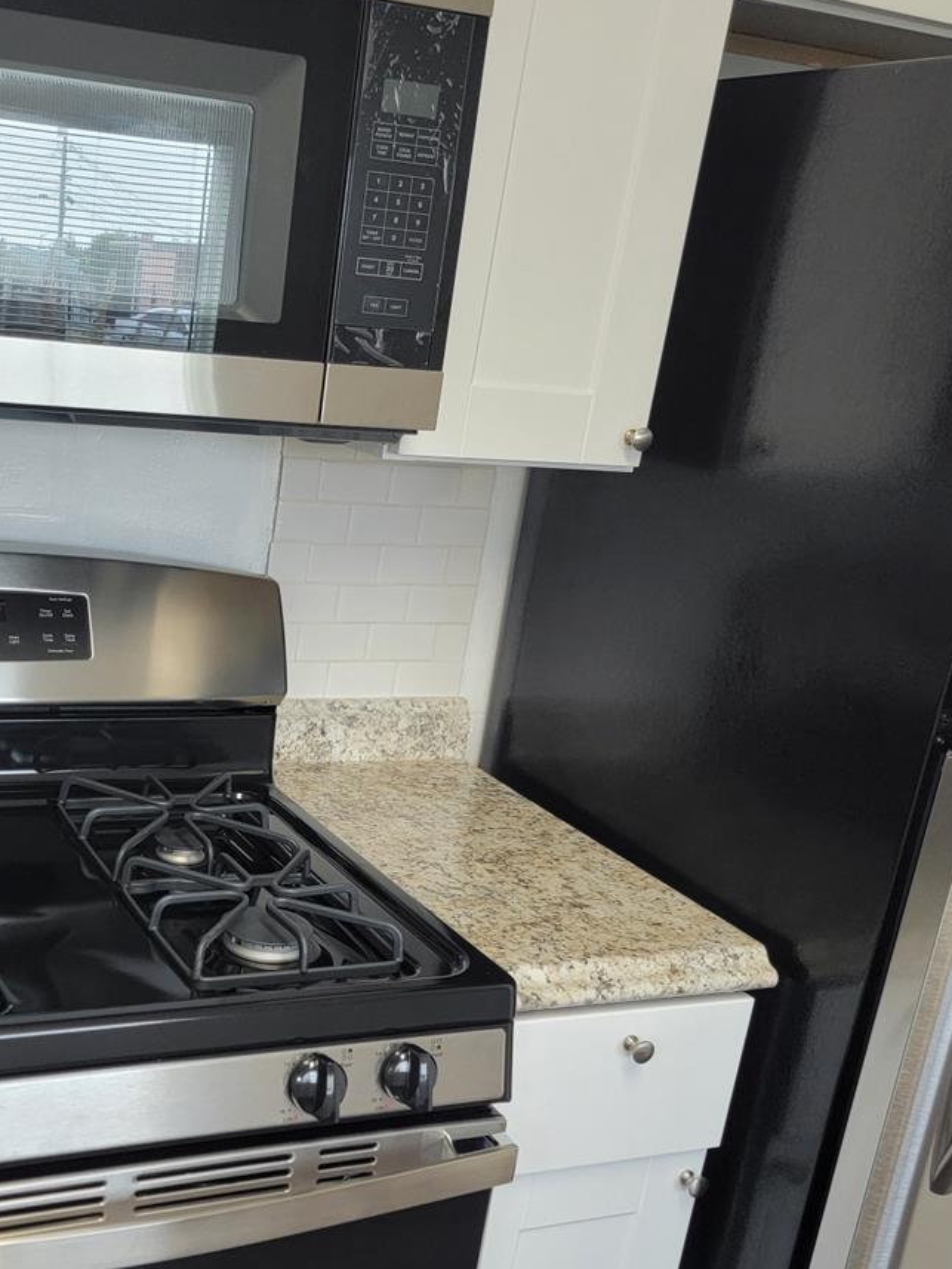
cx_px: 239
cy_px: 819
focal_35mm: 42
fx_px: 1540
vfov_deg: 44.3
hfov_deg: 33.7
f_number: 1.8
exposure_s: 1/120
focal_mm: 6.7
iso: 250
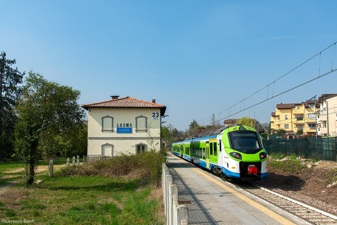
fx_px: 318
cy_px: 112
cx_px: 168
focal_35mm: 34
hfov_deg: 55.8
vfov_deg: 38.9
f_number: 6.3
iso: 250
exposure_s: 1/800
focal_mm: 34
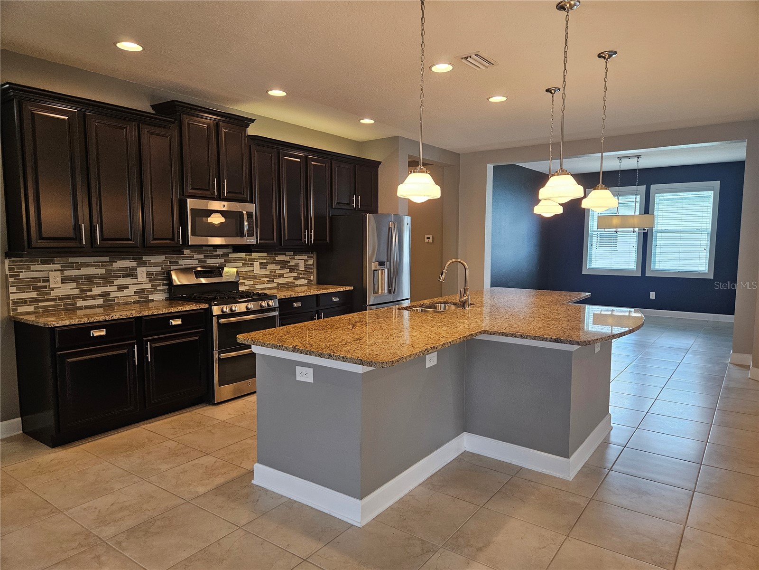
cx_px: 380
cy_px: 285
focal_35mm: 23
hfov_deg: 73.9
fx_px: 504
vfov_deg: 58.9
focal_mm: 5.4
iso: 250
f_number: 1.8
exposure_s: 1/120
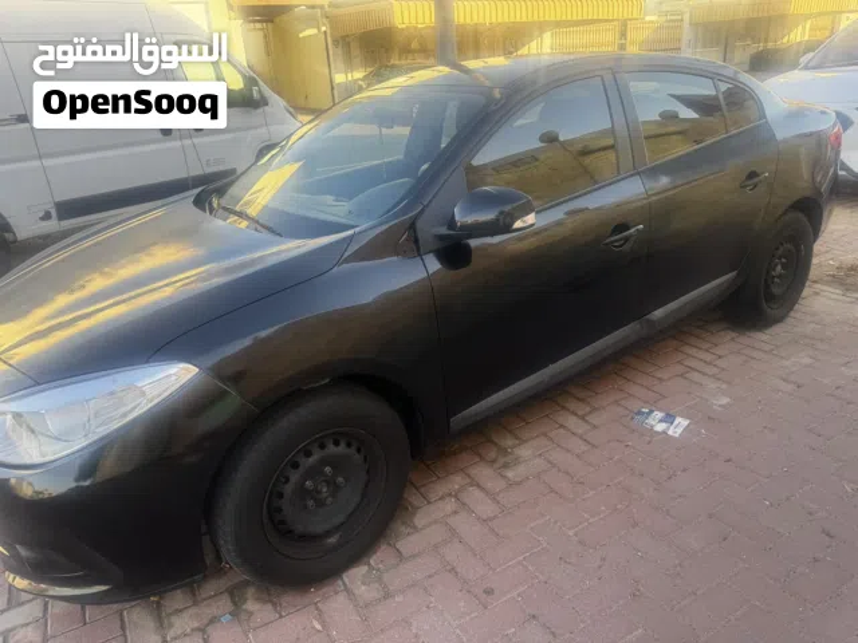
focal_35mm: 24
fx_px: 595
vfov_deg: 56.8
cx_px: 429
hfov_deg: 71.6
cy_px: 322
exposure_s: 1/402
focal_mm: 6.76
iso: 80
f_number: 1.78
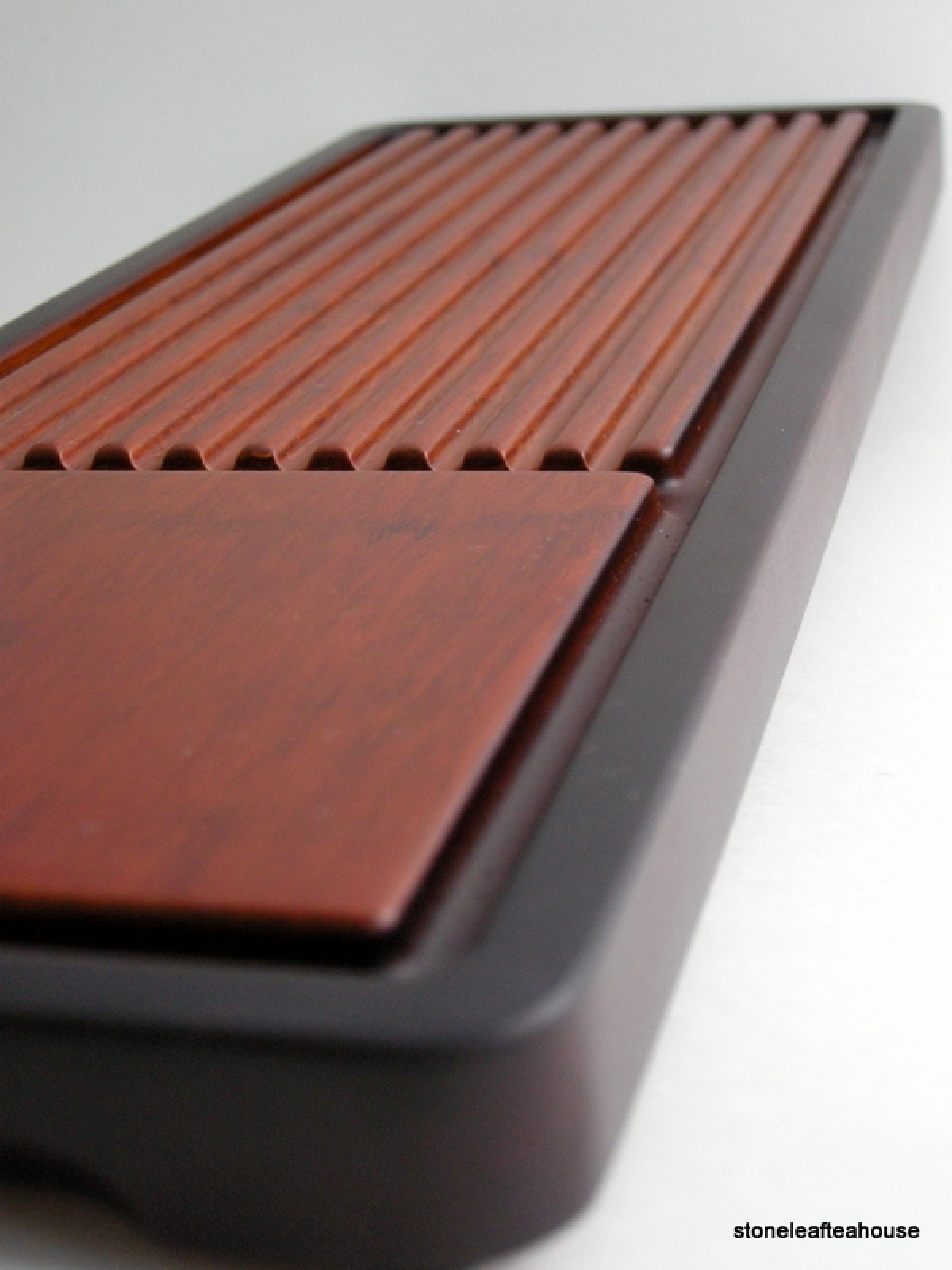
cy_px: 635
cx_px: 476
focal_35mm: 60
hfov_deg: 24.4
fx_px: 2200
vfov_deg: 32.2
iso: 400
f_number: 3.5
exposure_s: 1/48.6
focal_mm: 12.9
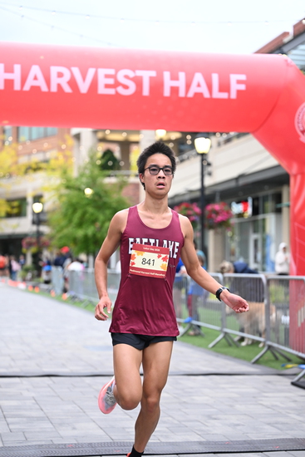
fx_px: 940
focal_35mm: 74
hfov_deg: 18.4
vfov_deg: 27.3
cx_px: 152
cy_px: 228
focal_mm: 74
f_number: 2.8
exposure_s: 1/800
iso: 1600
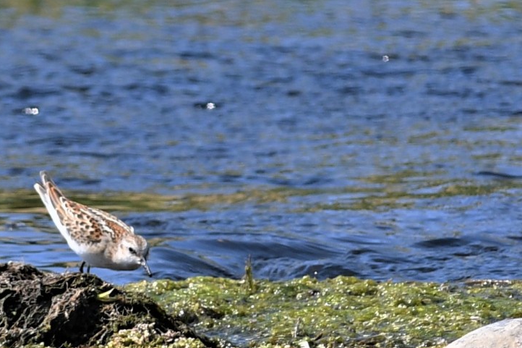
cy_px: 218
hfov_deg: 2.3
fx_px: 13278
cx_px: 185
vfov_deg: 1.5
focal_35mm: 916
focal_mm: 420
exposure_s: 1/640
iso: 220
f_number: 7.1
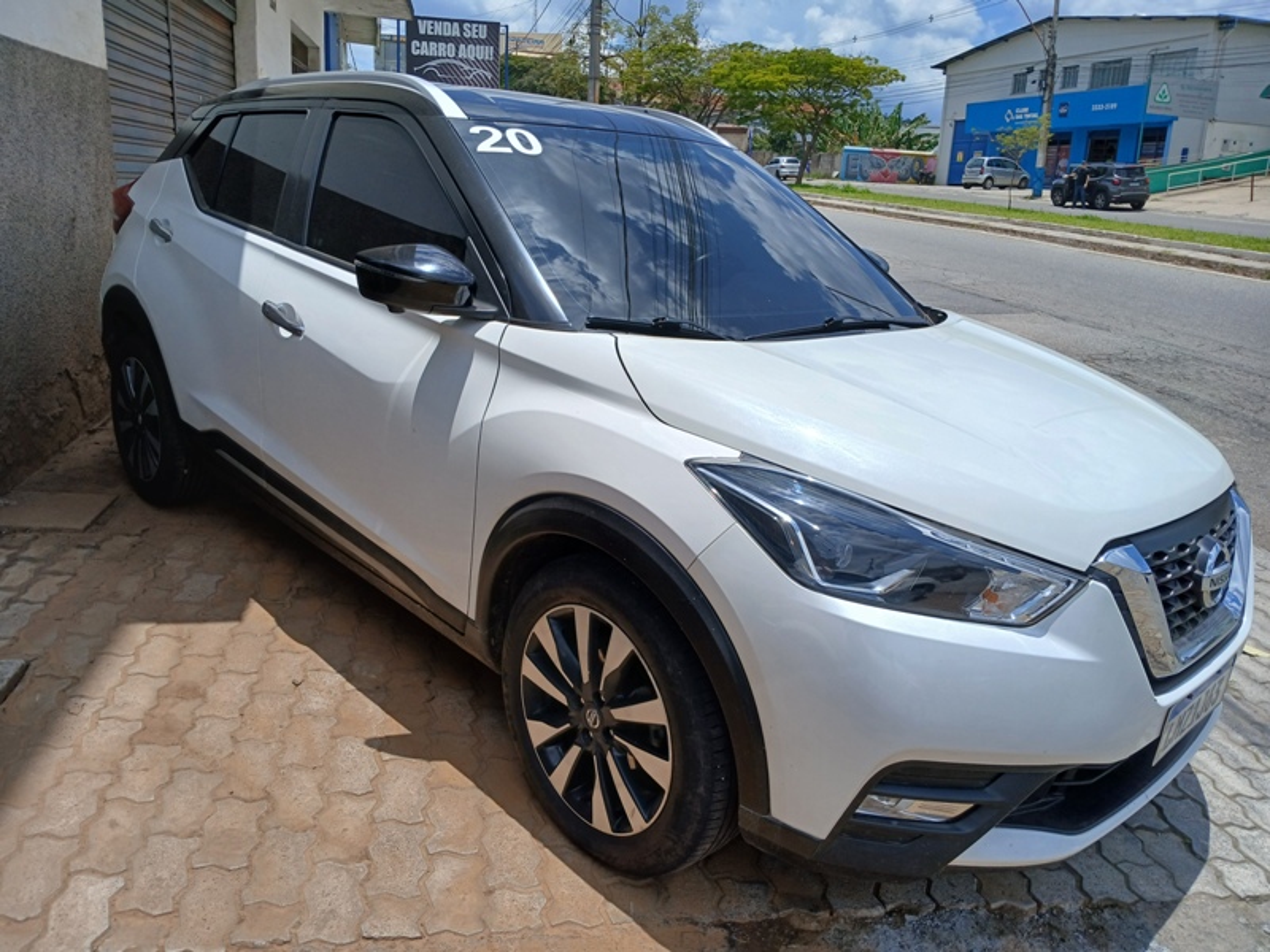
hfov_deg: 67.3
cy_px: 476
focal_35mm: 26
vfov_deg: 53.1
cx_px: 635
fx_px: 954
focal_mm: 3.98
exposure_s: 1/1127
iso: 20
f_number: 1.8
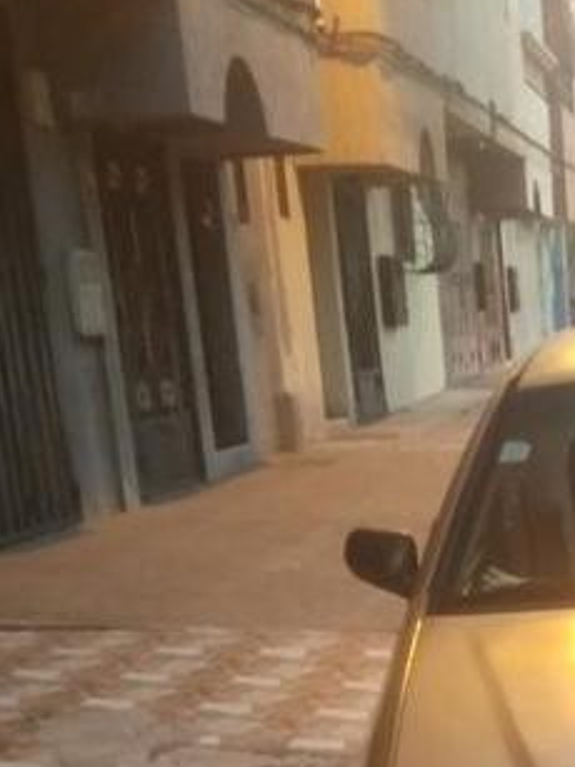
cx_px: 695
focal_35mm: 85
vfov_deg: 21.3
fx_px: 1884
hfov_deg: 16.6
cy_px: 938
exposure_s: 1/14
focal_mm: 3.65
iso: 891
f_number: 2.2
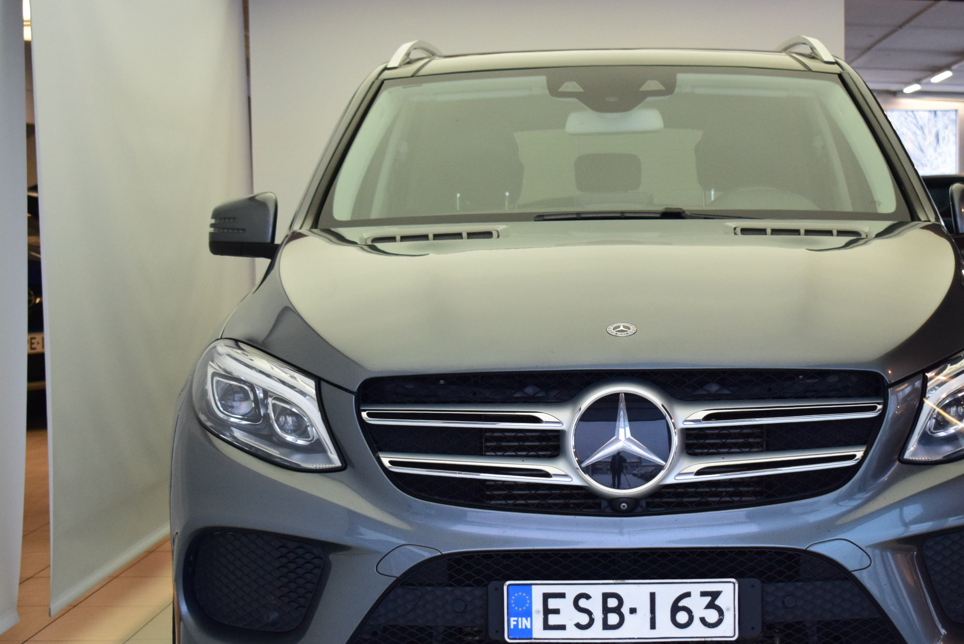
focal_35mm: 83
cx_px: 599
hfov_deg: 24.4
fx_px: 2224
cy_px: 415
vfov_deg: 16.5
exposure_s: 1/320
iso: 1600
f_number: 5
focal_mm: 42
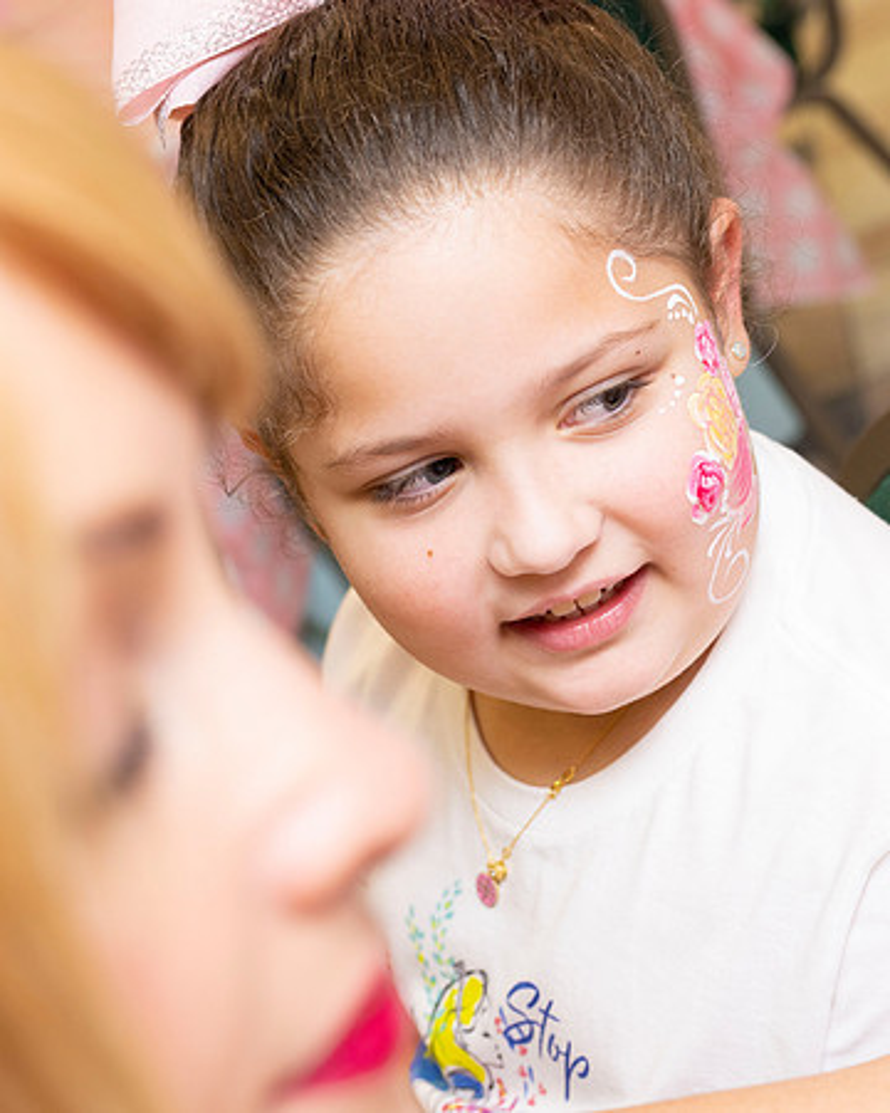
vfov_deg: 27.0
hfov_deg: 21.7
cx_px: 487
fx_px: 2318
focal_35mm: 70
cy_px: 556
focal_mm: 50
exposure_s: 1/100
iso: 400
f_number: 5
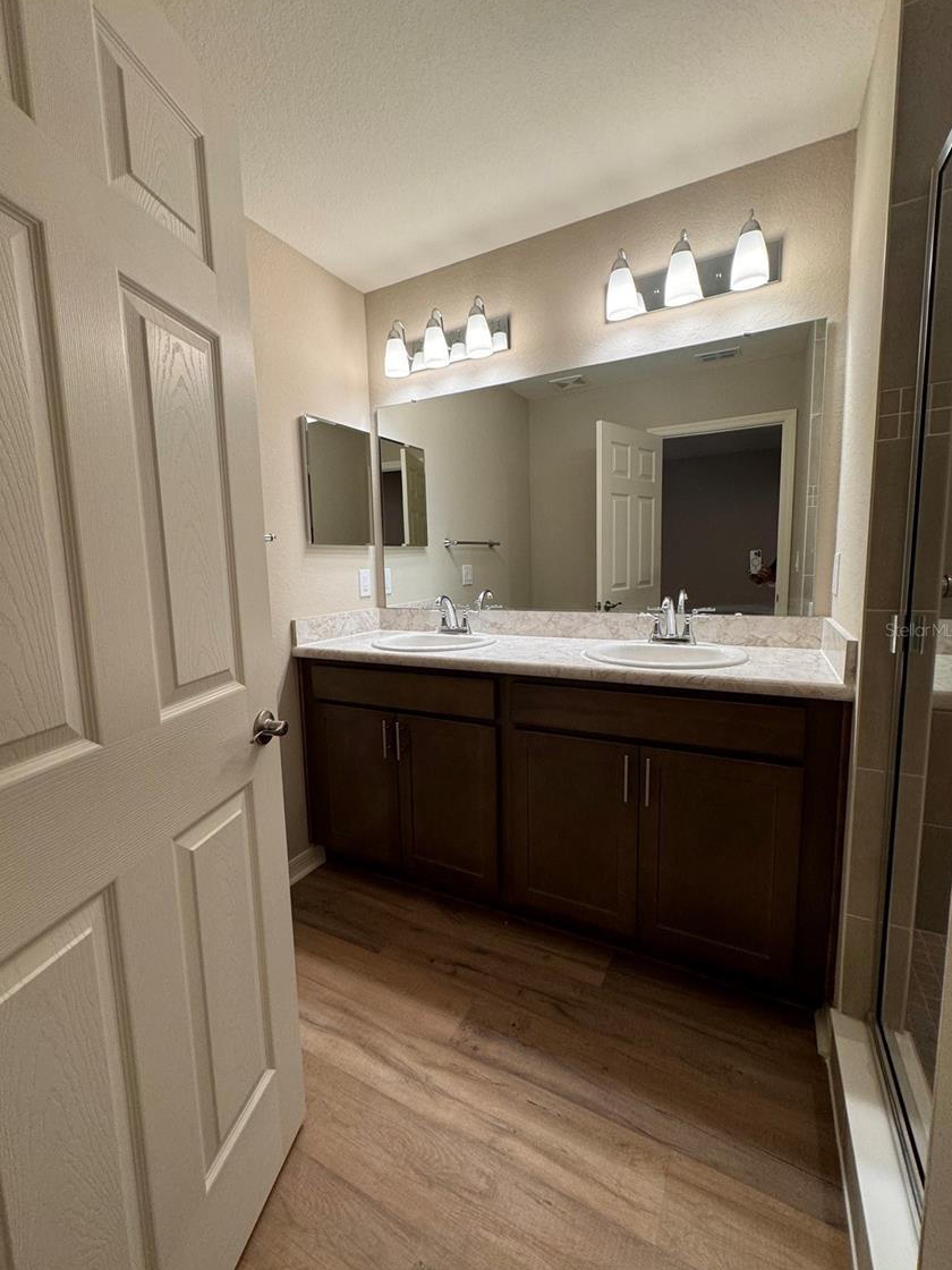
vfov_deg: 98.2
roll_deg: +2.8
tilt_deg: -6.8
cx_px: 456
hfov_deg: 81.7
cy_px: 629
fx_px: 550
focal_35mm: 15
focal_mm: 2.22
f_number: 2.2
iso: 160
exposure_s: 1/120
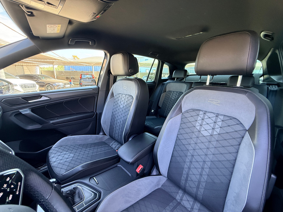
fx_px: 114
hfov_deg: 102.1
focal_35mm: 14
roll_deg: -1.1
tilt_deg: -13.0
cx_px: 142
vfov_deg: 85.7
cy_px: 106
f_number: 2.2
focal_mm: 2.22
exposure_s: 1/99
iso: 250
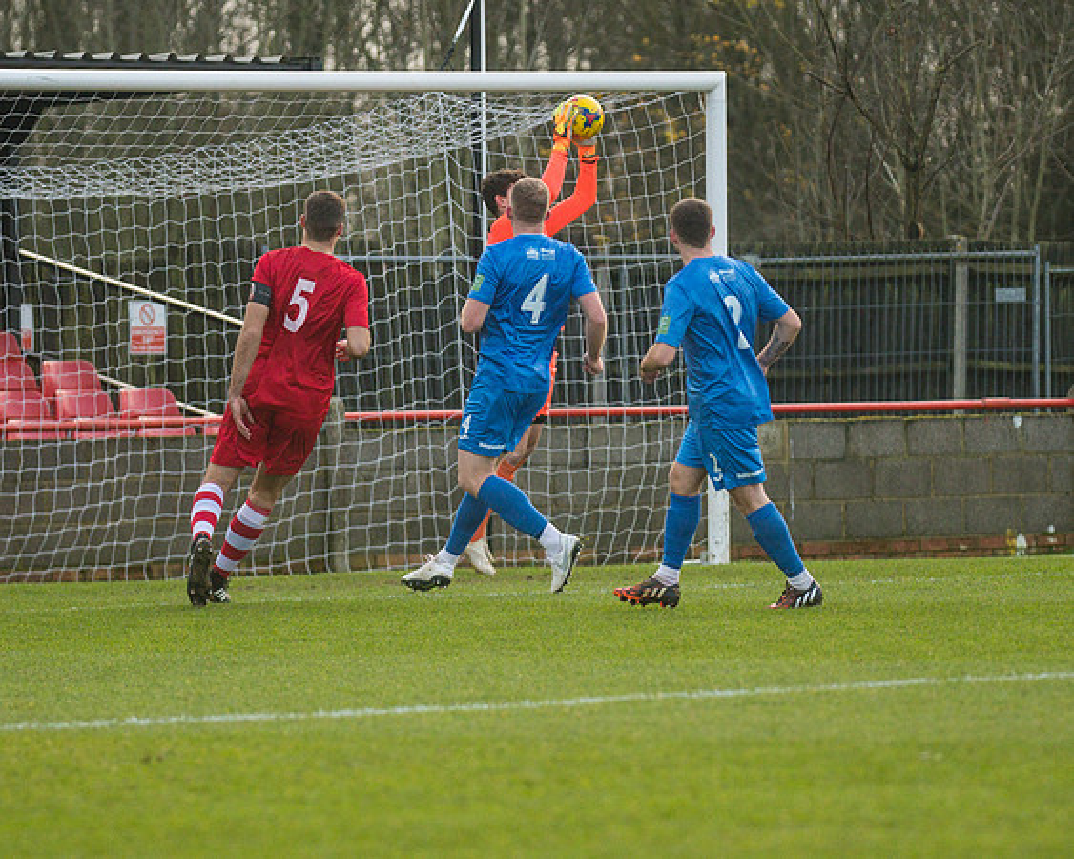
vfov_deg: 4.7
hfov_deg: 5.9
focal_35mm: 330
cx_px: 537
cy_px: 402
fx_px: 10475
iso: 2000
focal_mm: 180
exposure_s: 1/2000
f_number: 2.8
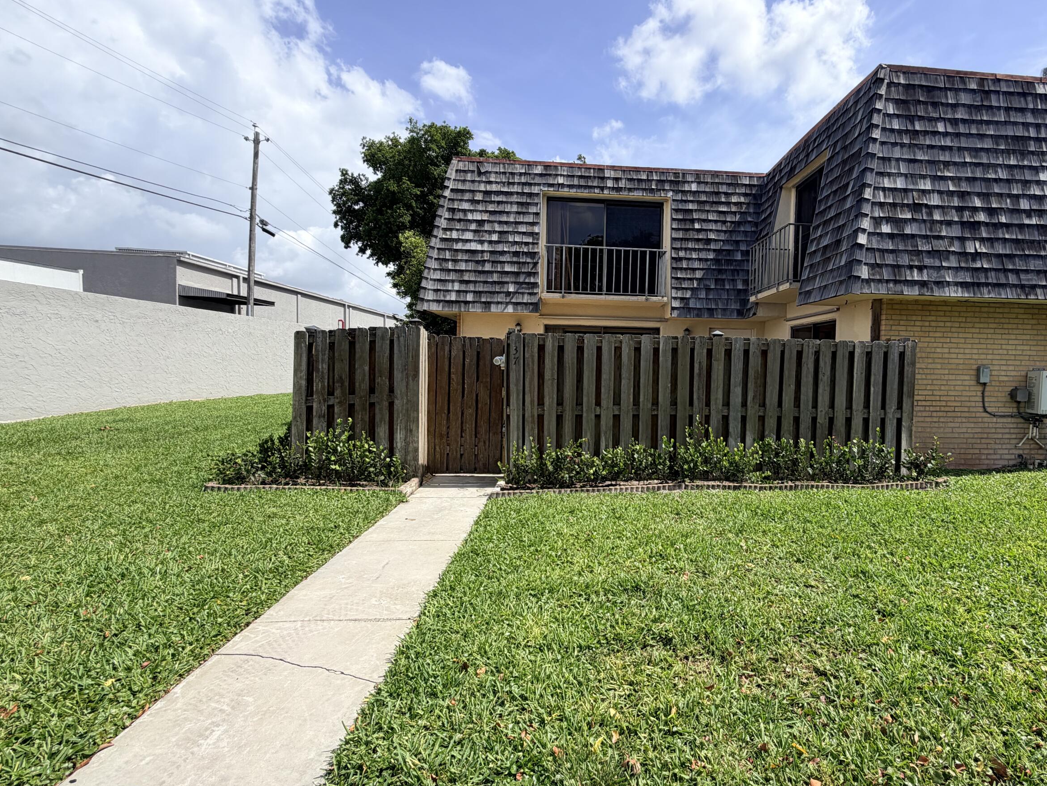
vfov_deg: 71.6
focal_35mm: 18
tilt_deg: -2.9
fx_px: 544
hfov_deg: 86.8
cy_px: 390
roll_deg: -0.8
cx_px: 622
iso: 20
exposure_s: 1/888
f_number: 2.2
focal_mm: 2.22
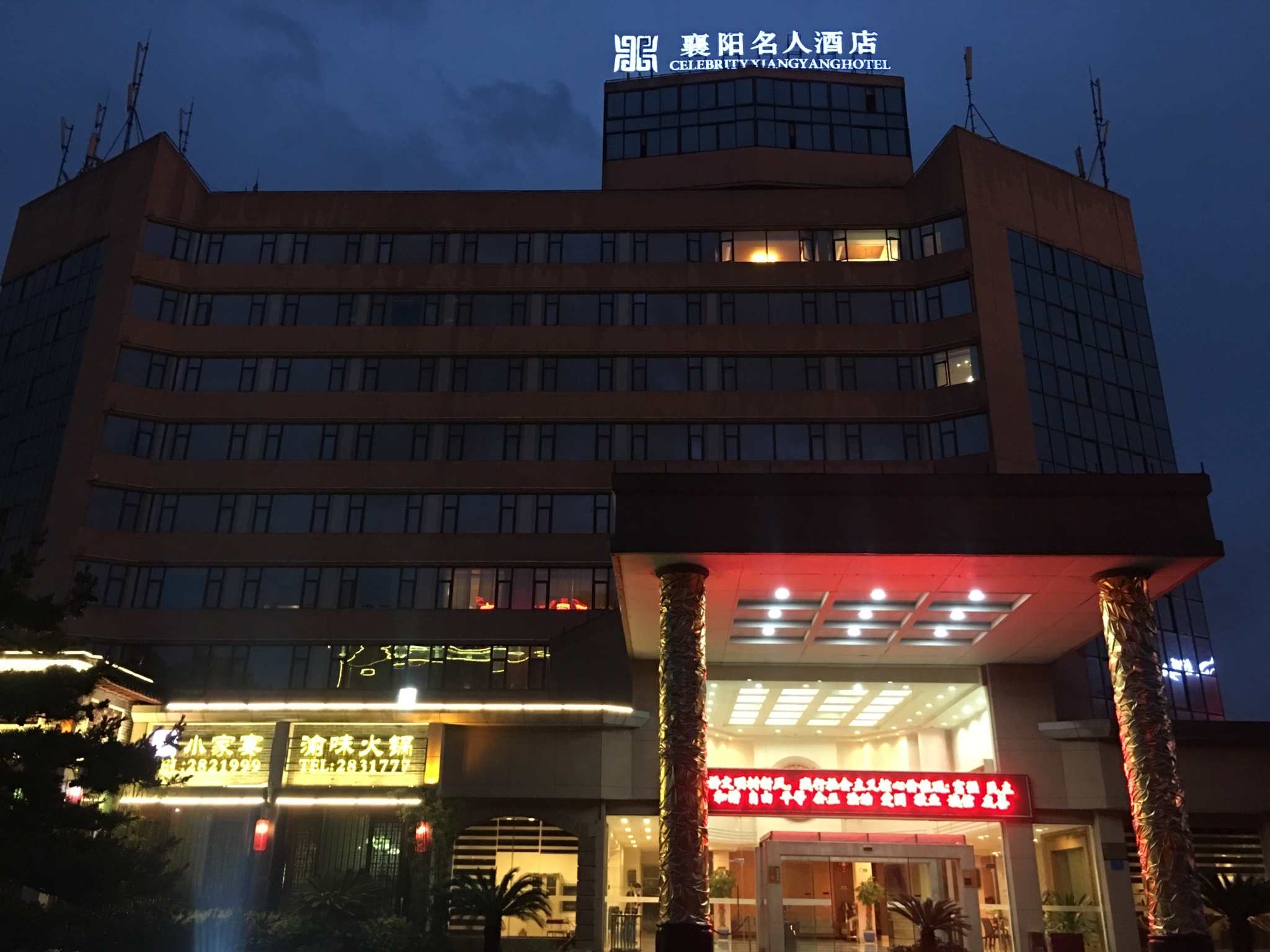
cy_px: 476
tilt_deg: +21.8
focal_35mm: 29
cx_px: 635
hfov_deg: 61.7
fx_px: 1064
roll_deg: -1.5
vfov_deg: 48.2
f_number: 2.2
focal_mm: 4.15
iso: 160
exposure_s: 1/8
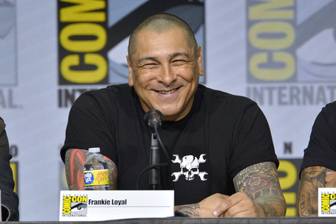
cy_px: 112
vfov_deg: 2.7
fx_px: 4666
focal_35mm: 500
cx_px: 168
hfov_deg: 4.1
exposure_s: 1/250
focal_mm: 500
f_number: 6.3
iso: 1600
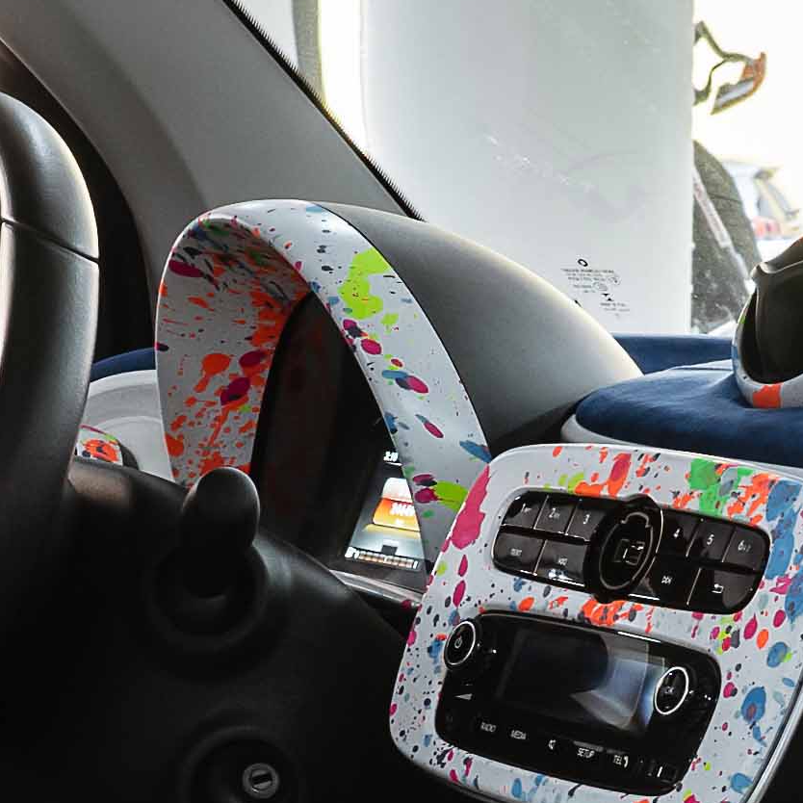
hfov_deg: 11.0
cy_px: 801
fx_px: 4173
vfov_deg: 10.9
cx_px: 437
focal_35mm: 159
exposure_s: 1/2
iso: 200
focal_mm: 26
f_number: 9
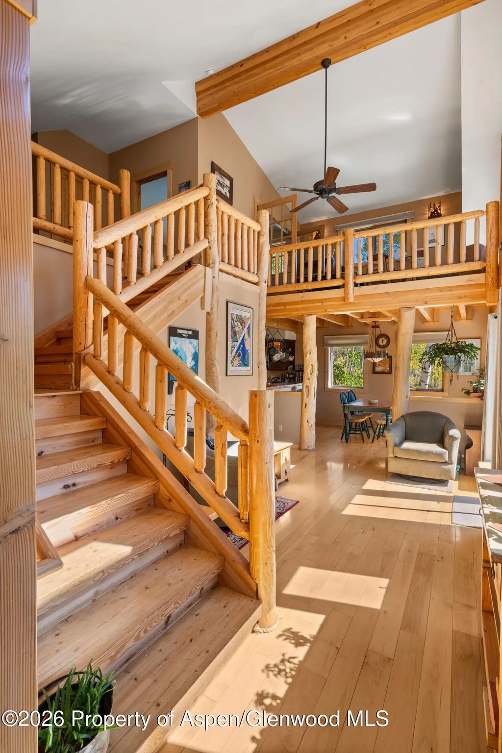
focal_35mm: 17
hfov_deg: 70.4
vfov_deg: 93.3
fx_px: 356
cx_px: 251
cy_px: 376
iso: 125
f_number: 7.1
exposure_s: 1/15
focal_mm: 17
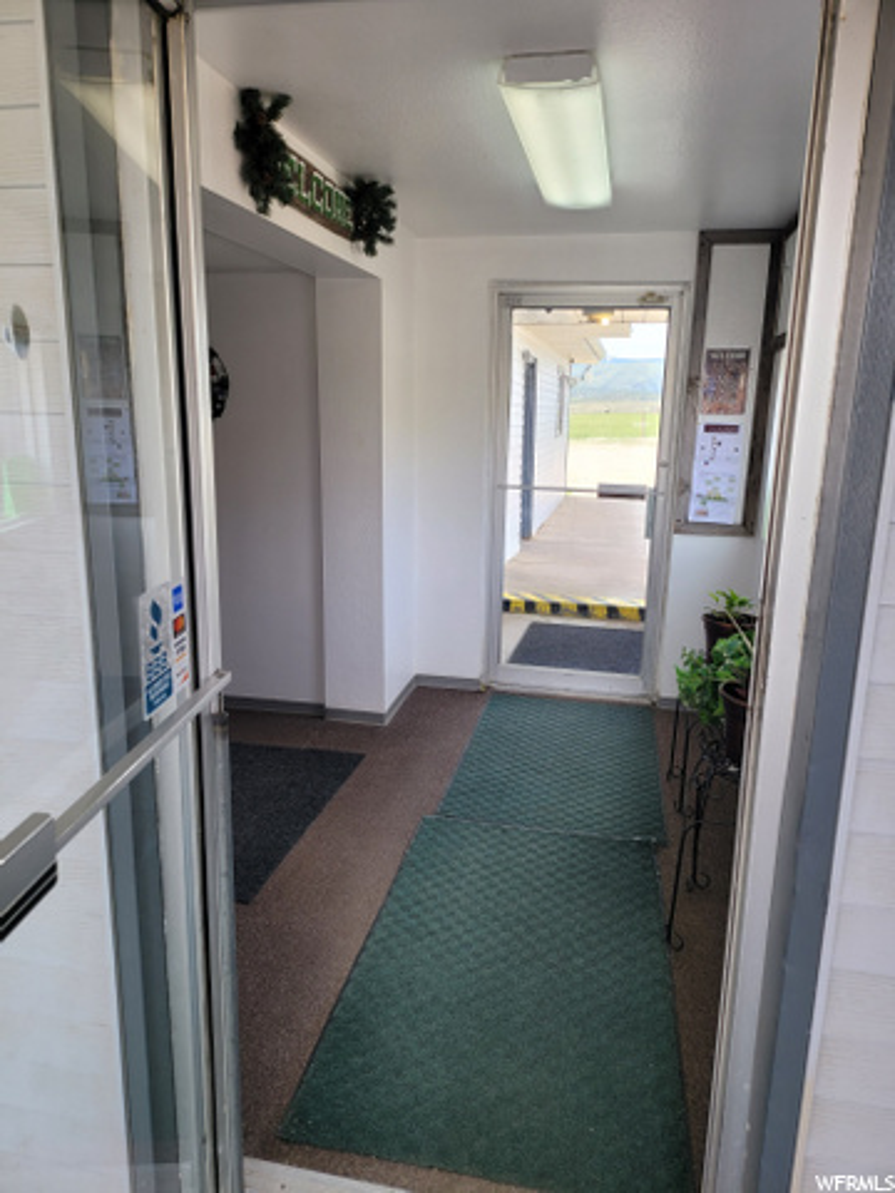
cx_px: 448
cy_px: 596
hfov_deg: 53.1
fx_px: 896
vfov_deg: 67.3
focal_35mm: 26
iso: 40
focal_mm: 5
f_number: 1.8
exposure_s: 1/179
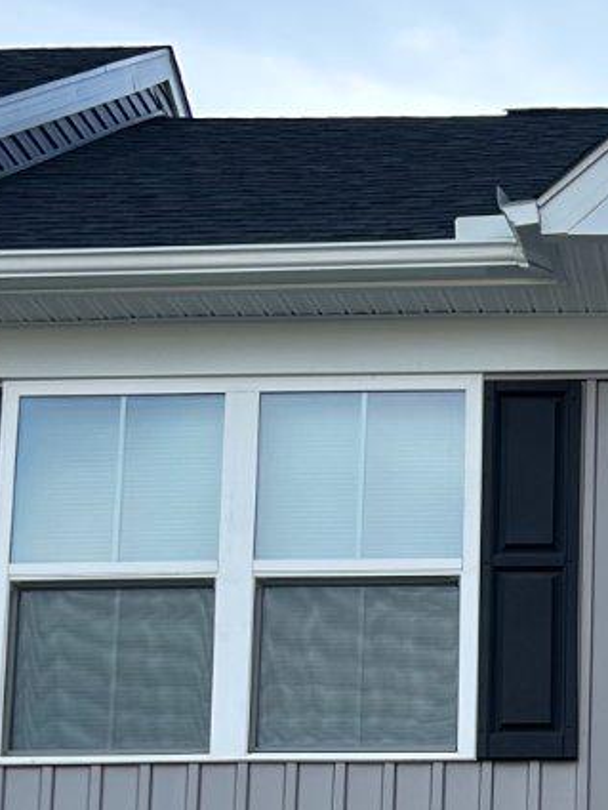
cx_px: 871
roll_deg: +0.0
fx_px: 2200
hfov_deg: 14.8
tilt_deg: +10.7
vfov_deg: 19.4
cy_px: 1033
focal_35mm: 94
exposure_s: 1/982
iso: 50
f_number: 1.5
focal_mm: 5.7
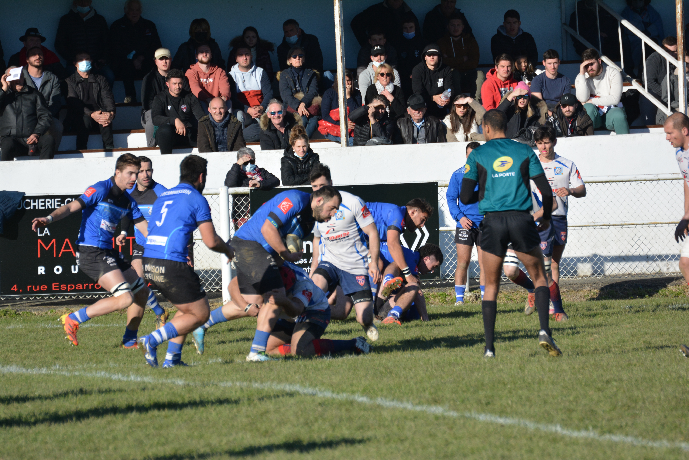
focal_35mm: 375
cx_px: 344
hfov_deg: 5.5
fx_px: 7177
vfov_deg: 3.7
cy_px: 230
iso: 400
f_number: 6.3
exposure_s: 1/1600
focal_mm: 250
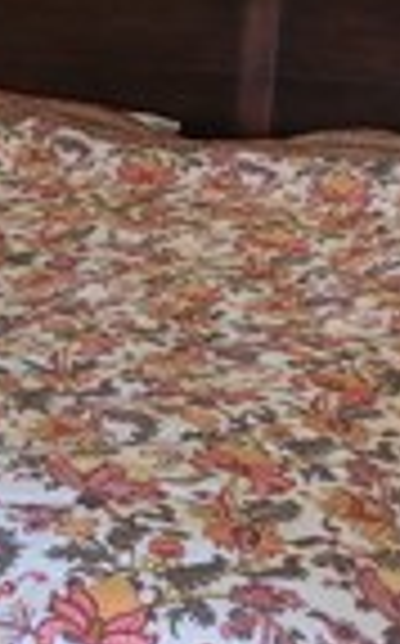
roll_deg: -0.1
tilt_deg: -12.7
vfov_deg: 15.7
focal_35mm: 133
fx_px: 2327
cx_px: -139
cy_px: 194
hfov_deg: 9.6
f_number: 1.8
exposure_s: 1/30
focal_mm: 3.99
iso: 40
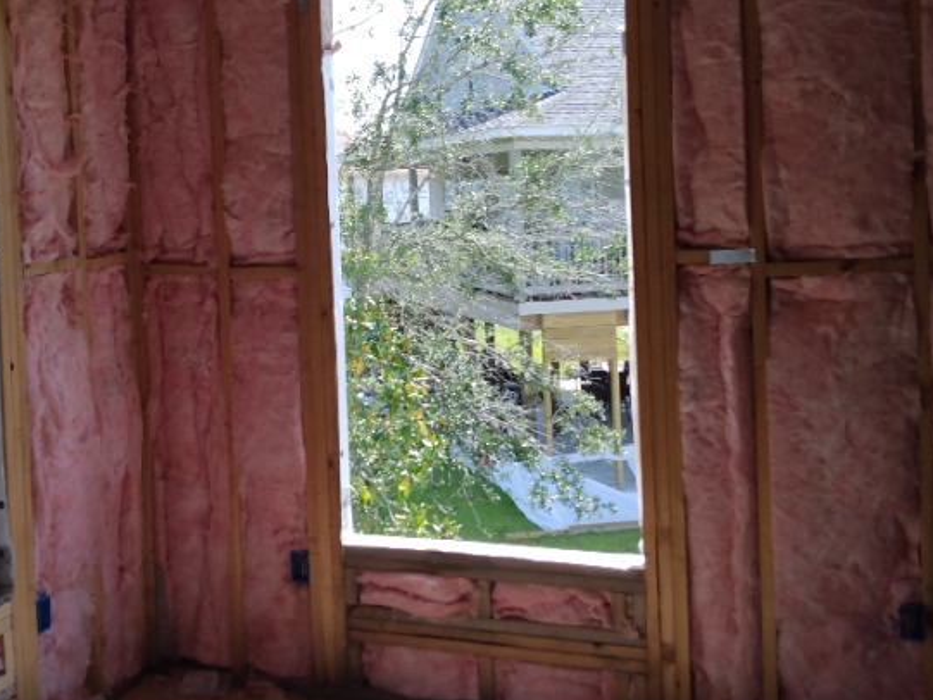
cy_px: 234
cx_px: 328
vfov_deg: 41.3
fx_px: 917
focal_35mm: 34
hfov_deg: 53.1
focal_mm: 3.54
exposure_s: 1/379
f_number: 2
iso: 100
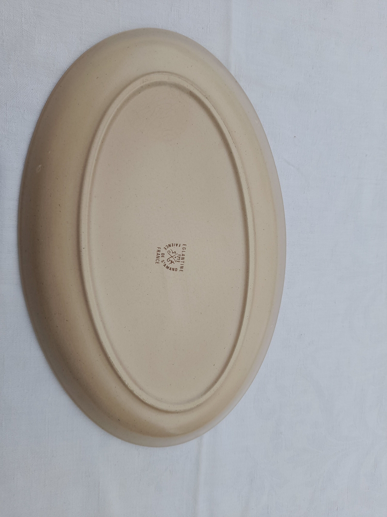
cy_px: 258
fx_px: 373
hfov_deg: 54.9
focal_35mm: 25
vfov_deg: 69.4
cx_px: 194
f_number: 2
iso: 20
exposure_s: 1/490
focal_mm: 4.6
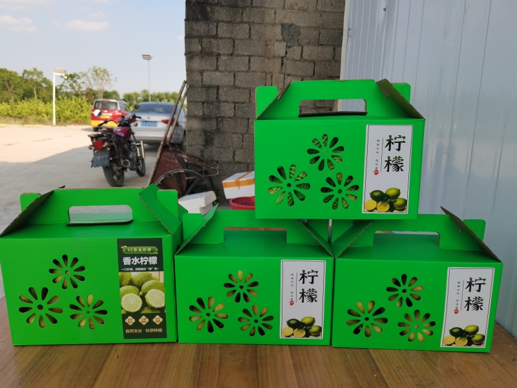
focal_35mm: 27
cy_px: 194
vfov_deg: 51.4
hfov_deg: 65.3
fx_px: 403
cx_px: 258
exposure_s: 1/808
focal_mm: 4.94
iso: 50
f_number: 1.9
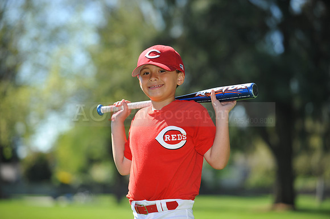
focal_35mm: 155
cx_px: 165
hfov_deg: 13.3
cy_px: 110
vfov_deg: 8.8
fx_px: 1420
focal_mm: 155
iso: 200
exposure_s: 1/800
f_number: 4
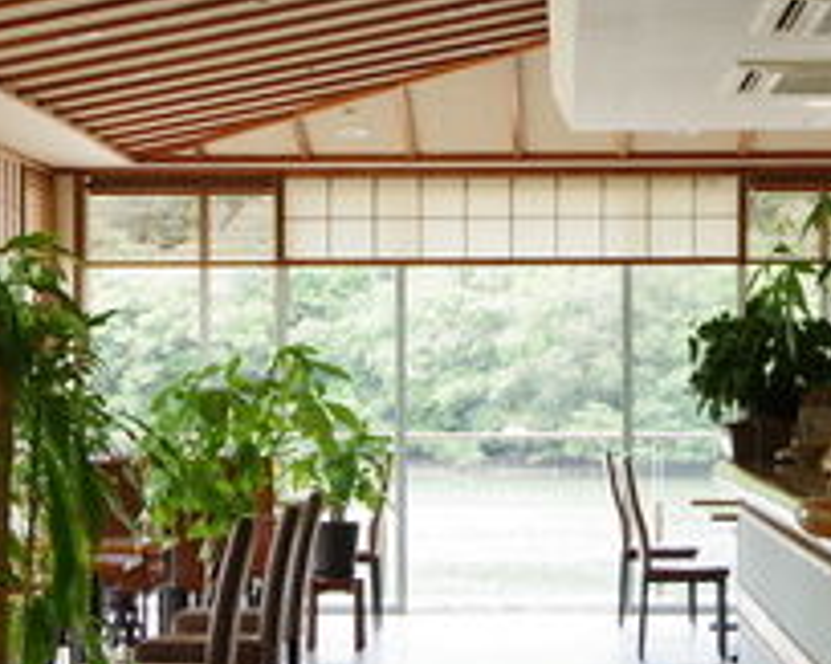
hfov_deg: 14.3
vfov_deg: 11.4
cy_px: 397
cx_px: 442
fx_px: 3319
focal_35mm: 135
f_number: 5.6
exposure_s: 1/80
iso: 400
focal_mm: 24
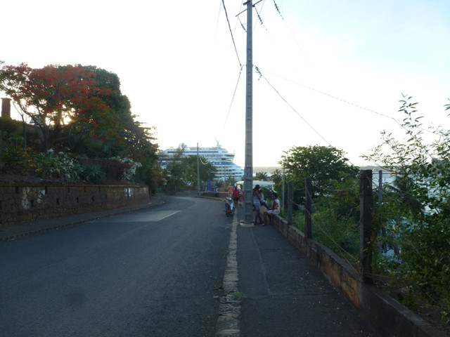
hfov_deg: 71.6
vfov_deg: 56.8
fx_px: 312
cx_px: 225
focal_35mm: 24
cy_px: 168
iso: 100
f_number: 4
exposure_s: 1/125
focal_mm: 4.3
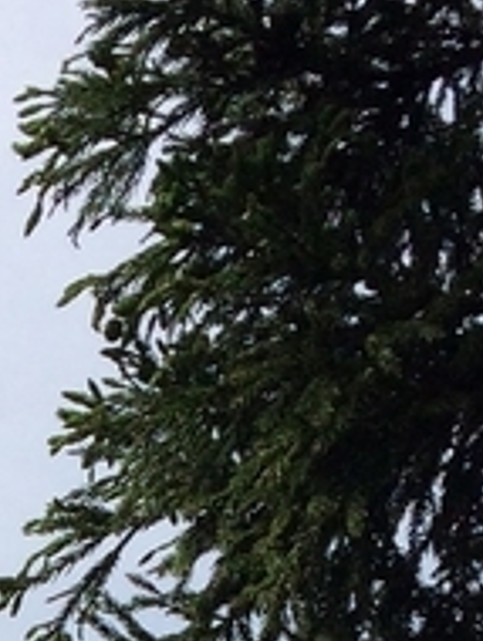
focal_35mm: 183
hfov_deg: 7.8
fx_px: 3397
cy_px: 1532
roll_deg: -1.4
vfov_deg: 9.6
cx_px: -486
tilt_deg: +8.1
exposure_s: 1/3425
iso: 32
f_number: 2.2
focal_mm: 4.15
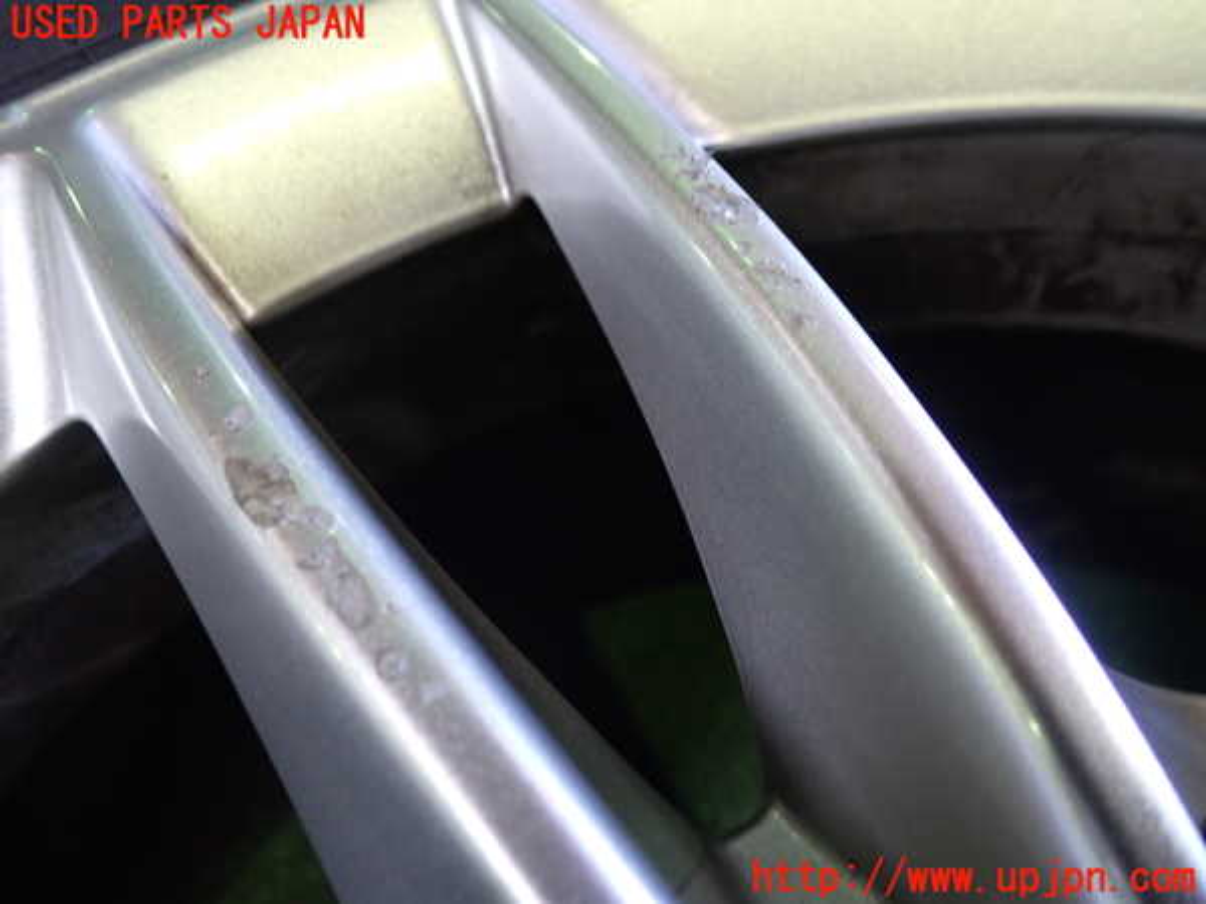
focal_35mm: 30
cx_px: 603
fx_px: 1045
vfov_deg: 46.8
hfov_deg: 60.0
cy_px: 452
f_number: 2.3
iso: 250
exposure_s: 1/30
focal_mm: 5.4
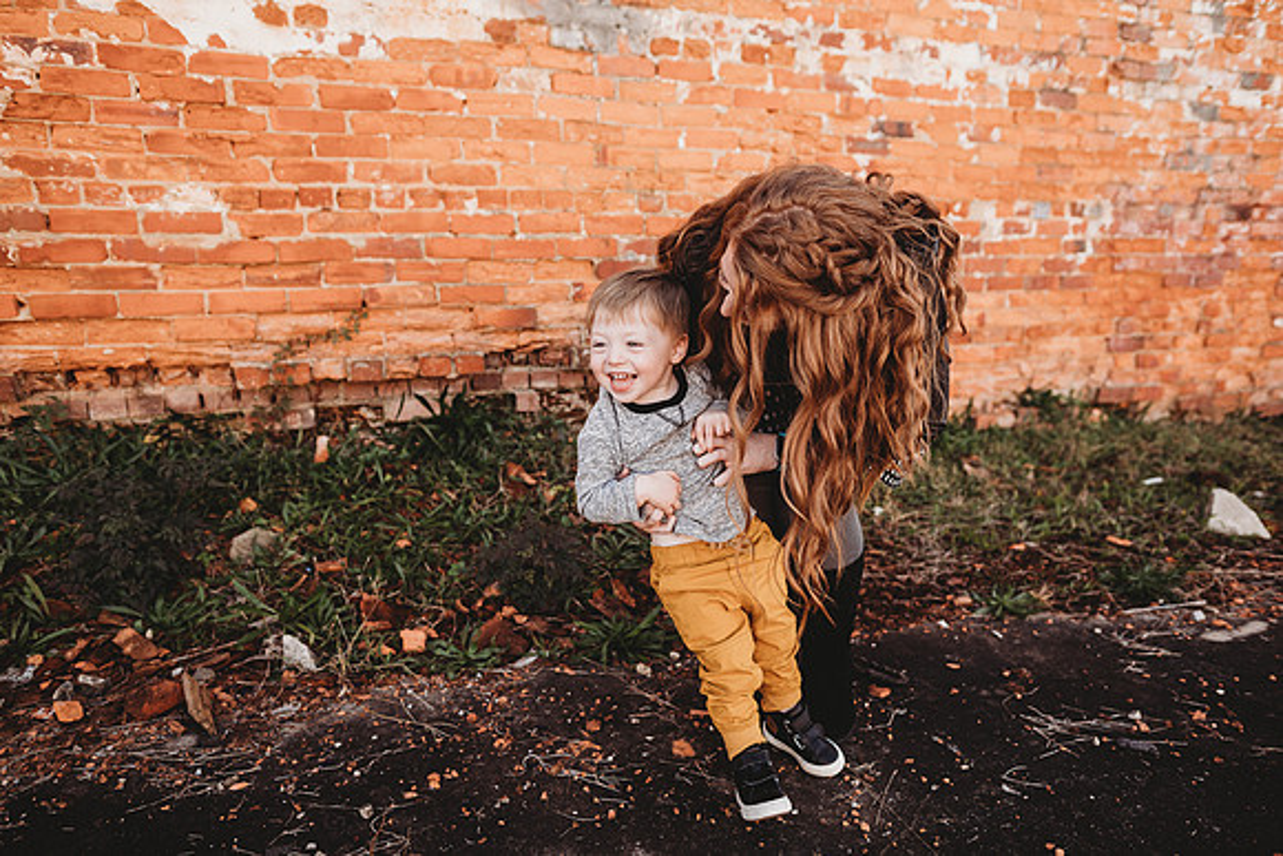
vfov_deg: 53.2
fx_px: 855
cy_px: 428
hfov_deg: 73.7
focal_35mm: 24
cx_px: 642
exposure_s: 1/320
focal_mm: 24
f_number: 2.5
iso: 125
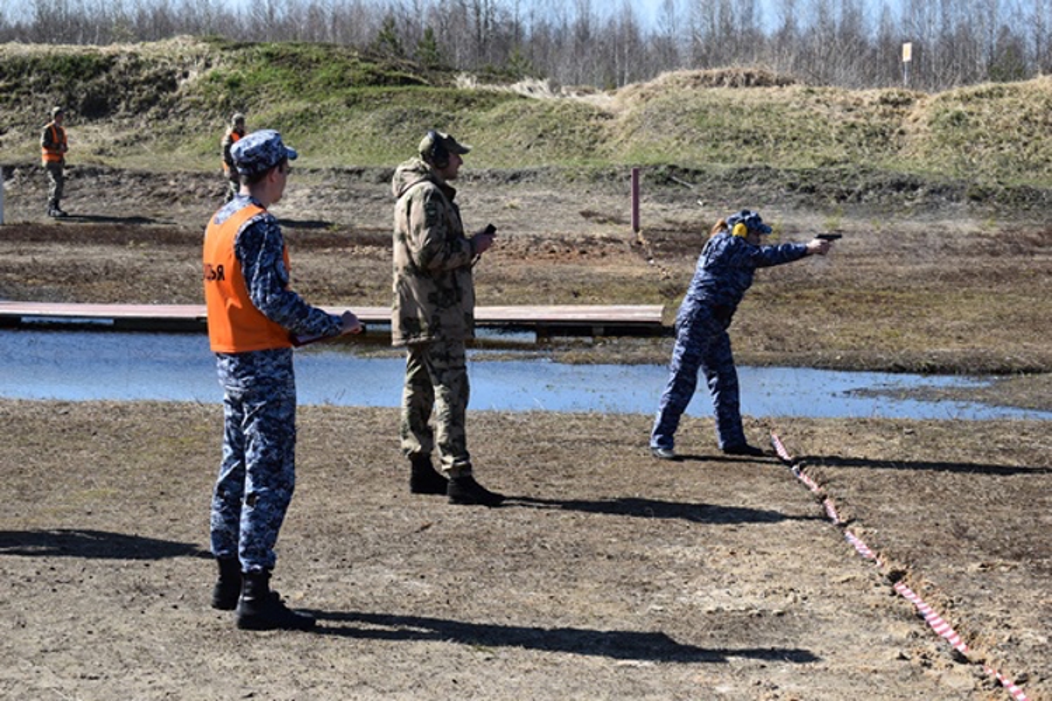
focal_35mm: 68
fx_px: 1972
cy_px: 350
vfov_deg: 20.2
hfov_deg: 29.9
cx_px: 526
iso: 400
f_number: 6.3
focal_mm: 45
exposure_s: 1/1600
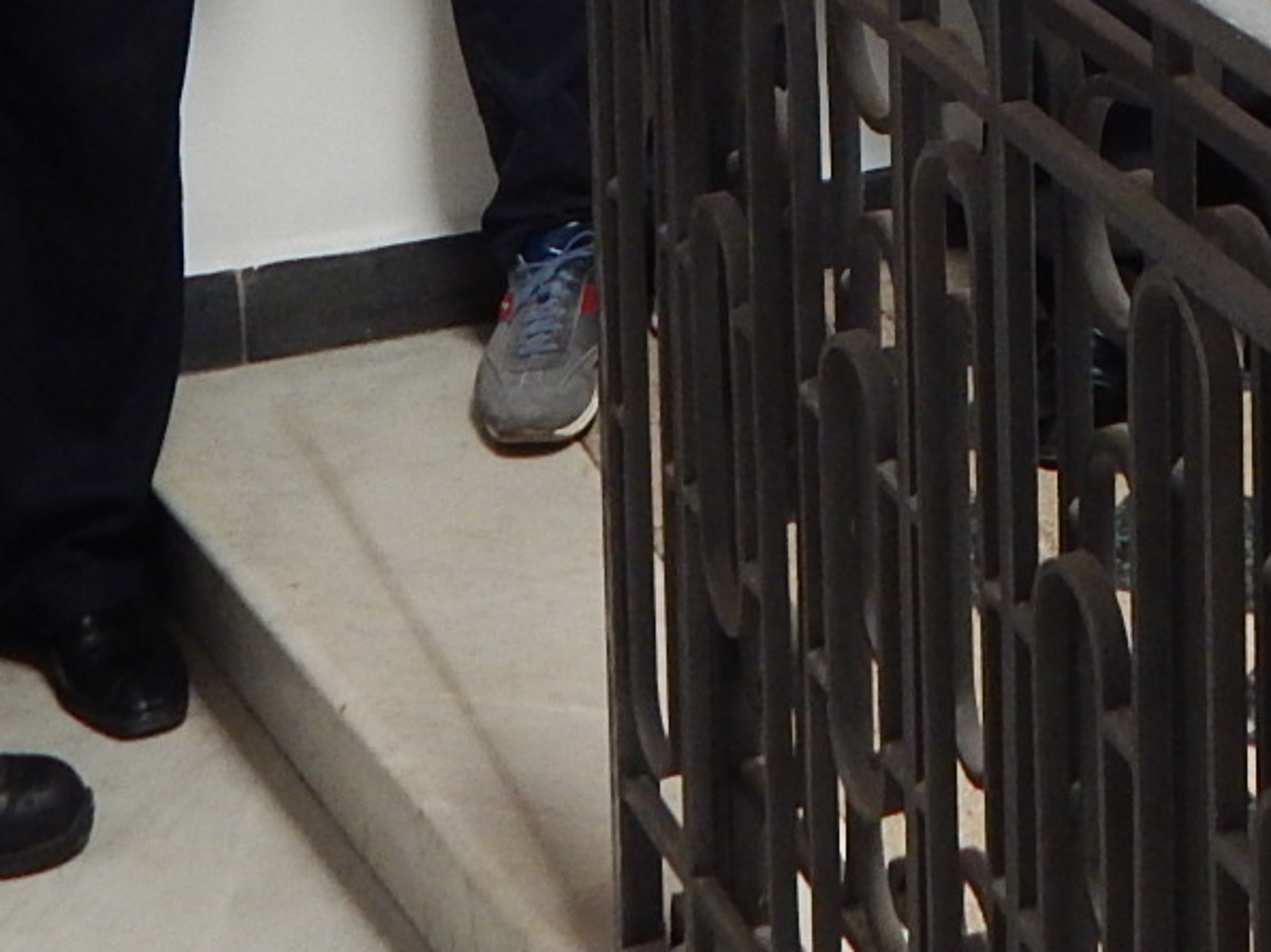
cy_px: -747
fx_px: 3928
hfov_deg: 18.2
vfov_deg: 12.6
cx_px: 1008
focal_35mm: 107
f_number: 3.2
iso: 250
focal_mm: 5.1
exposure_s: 1/30
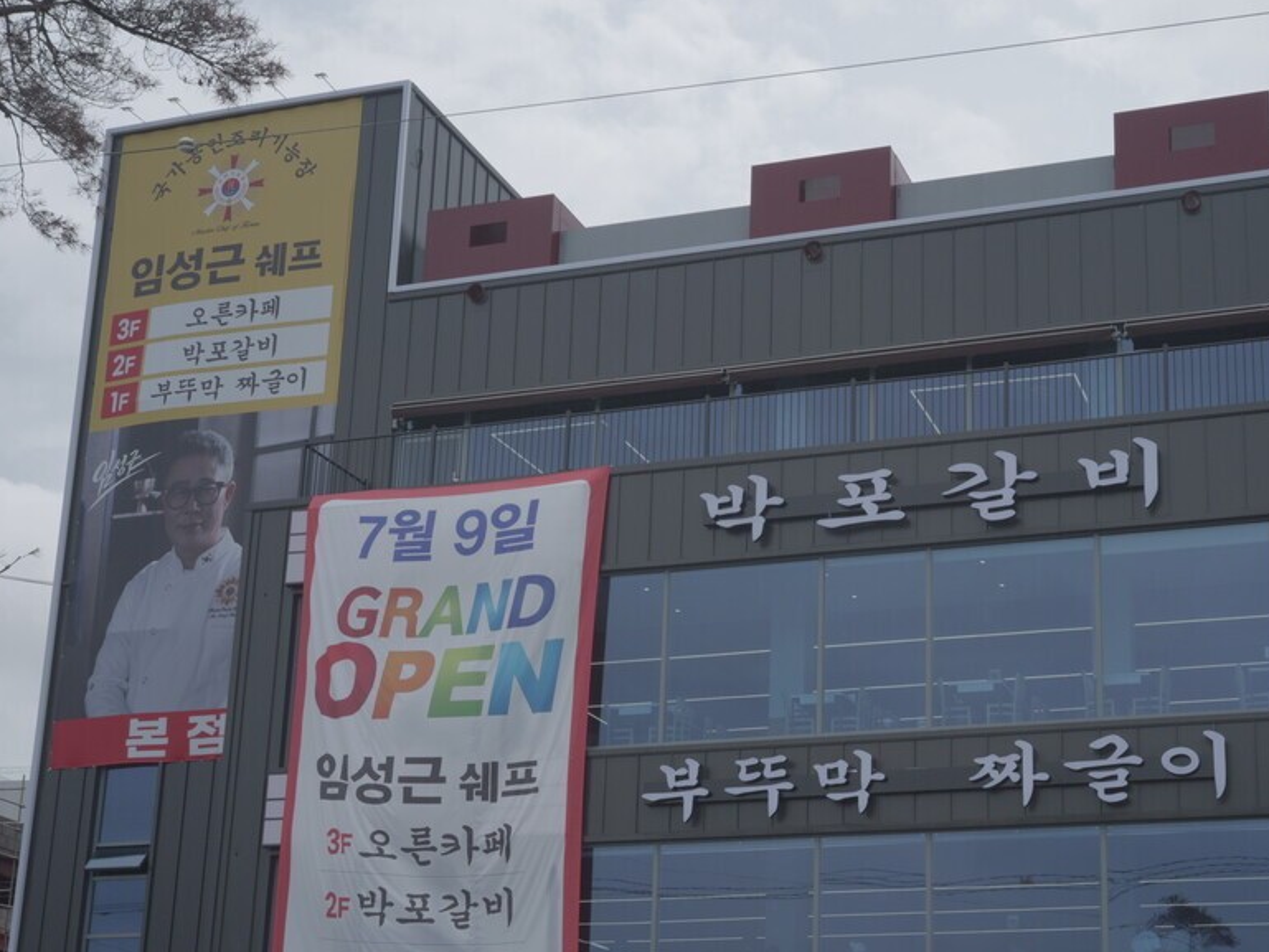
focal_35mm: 56
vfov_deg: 25.9
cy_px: 666
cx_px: 832
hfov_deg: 34.1
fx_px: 2053
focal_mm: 35
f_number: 11
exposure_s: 1/400
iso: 640
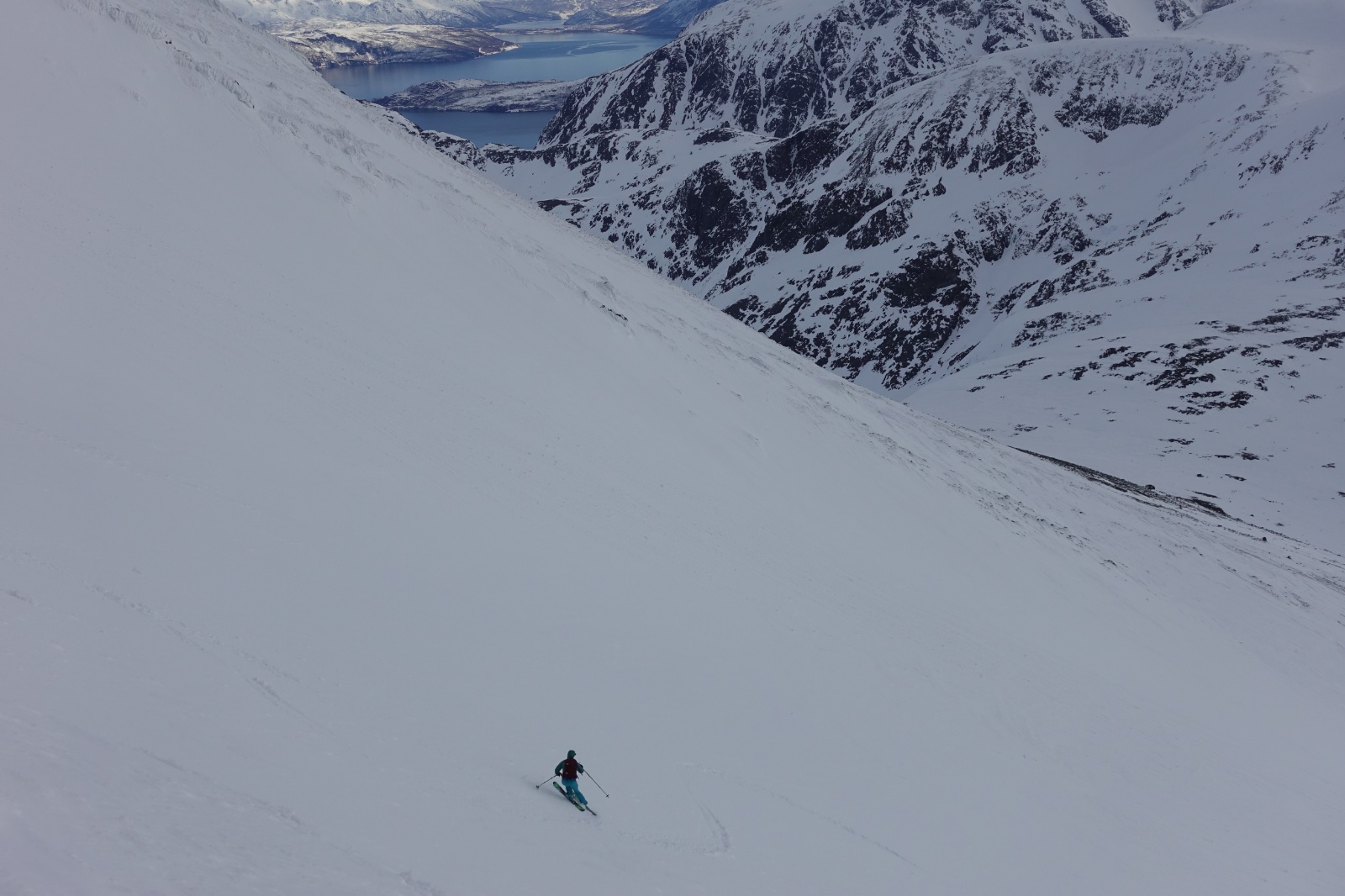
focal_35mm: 41
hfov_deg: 47.4
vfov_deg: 32.6
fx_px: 1531
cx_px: 672
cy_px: 448
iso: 125
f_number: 5.6
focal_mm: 15.1
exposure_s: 1/160
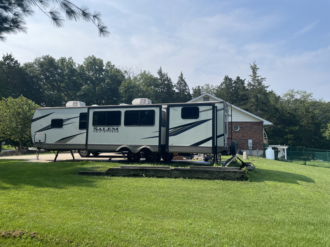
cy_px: 124
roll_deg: +0.0
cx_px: 165
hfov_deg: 67.3
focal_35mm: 26
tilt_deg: +4.2
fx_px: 248
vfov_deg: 53.1
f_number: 1.6
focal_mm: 4.2
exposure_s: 1/3610
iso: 32
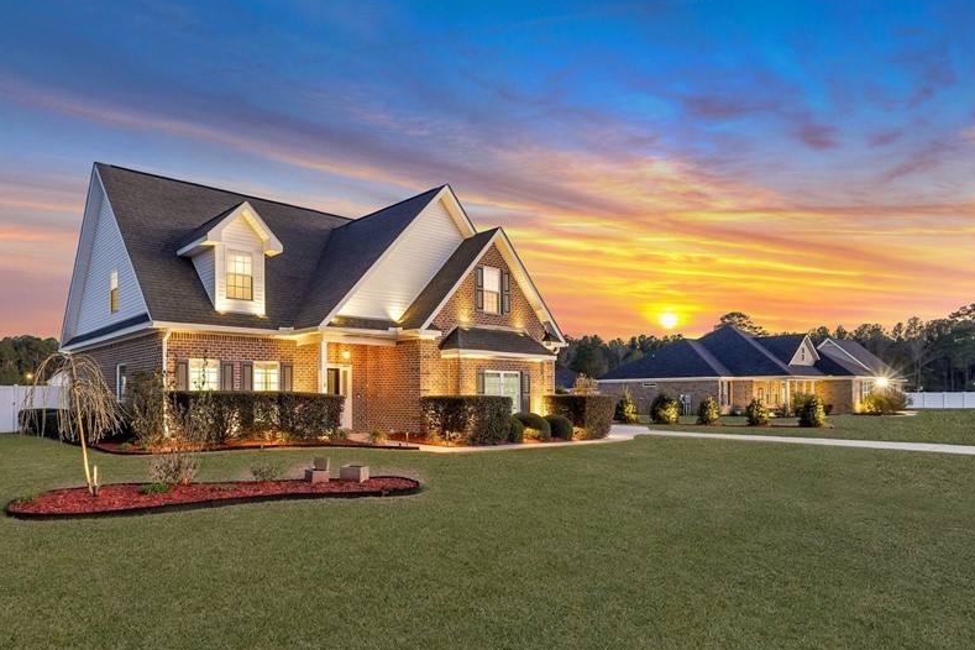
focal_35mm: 22
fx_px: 596
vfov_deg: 56.8
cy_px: 391
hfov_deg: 77.2
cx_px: 368
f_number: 9
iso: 320
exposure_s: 2.5
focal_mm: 16
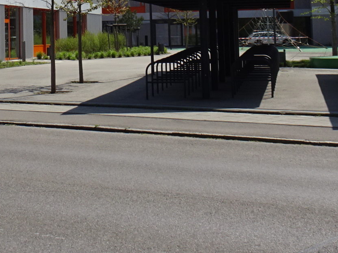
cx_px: 53
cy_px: -53
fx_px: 898
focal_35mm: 92
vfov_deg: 15.5
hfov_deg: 21.0
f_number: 3.5
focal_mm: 5.09
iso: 80
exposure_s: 1/1250
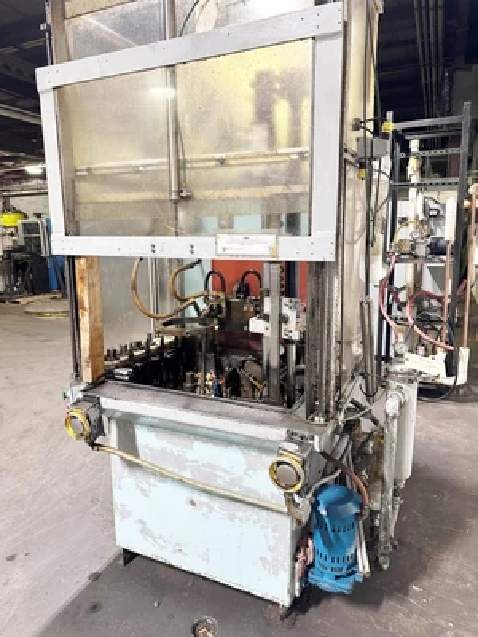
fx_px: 442
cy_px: 318
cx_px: 239
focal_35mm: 24
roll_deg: +1.2
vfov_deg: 71.6
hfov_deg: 56.8
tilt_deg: -8.5
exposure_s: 1/60
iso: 250
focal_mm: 6.86
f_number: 1.78
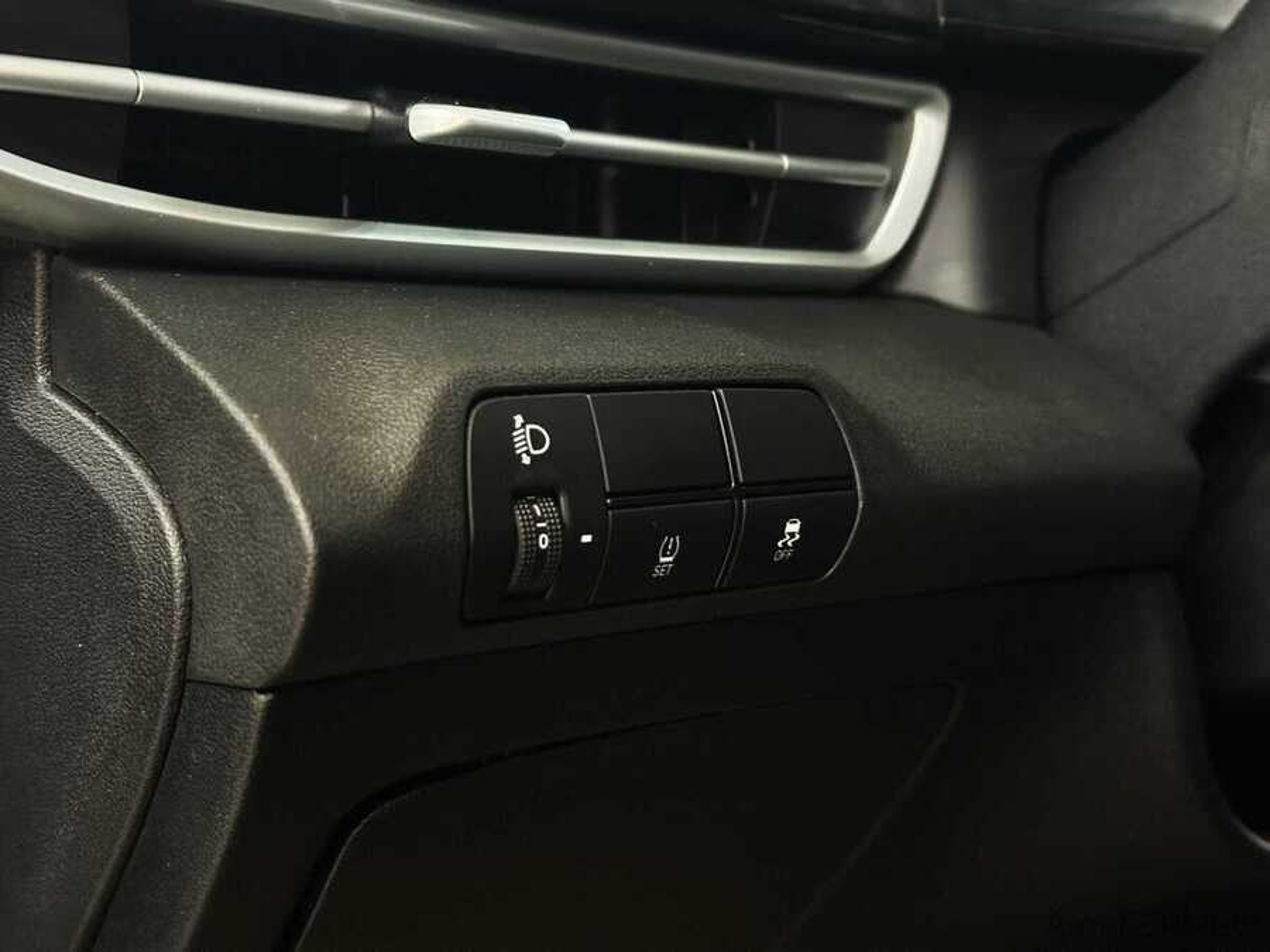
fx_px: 1761
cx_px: 635
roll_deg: -0.5
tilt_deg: -2.2
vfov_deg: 30.3
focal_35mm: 48
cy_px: 476
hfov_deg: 39.7
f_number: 1.78
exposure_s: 1/33
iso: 400
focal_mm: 6.86
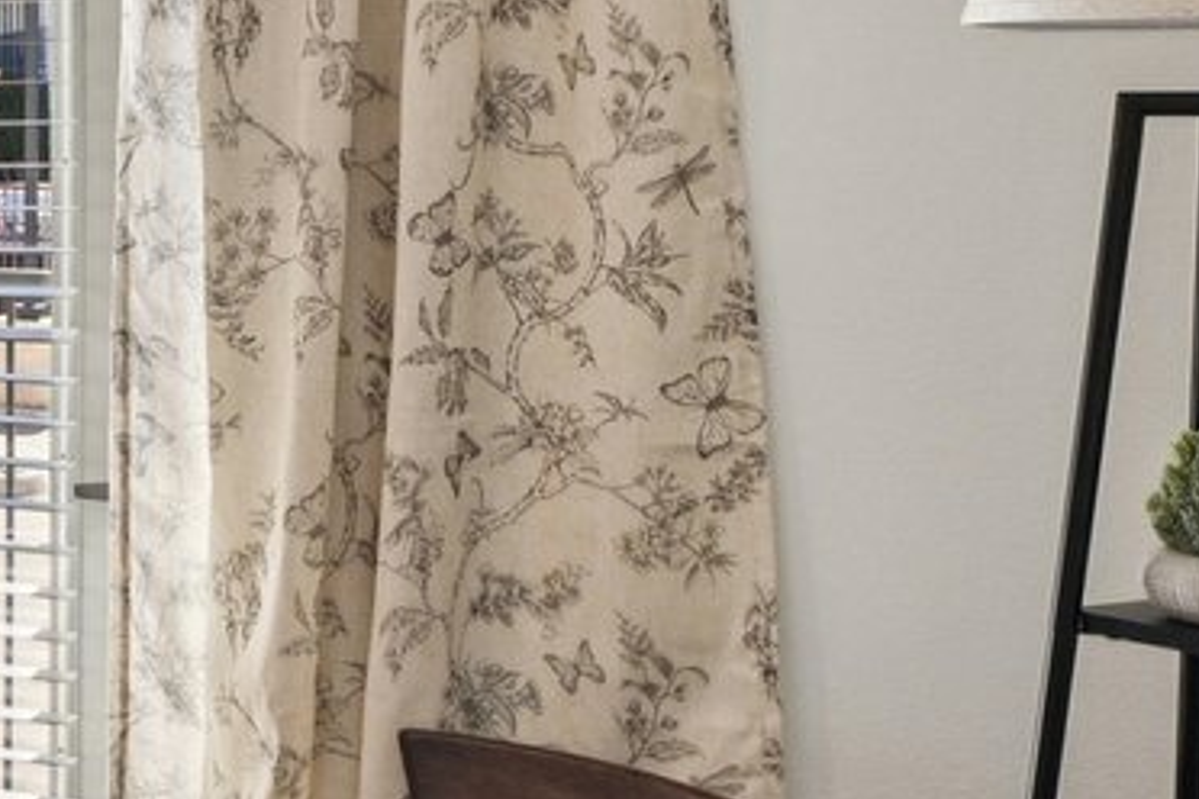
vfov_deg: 17.5
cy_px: 124
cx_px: -819
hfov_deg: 20.5
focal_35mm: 77
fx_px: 2564
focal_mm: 14
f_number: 8
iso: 400
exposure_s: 1/60
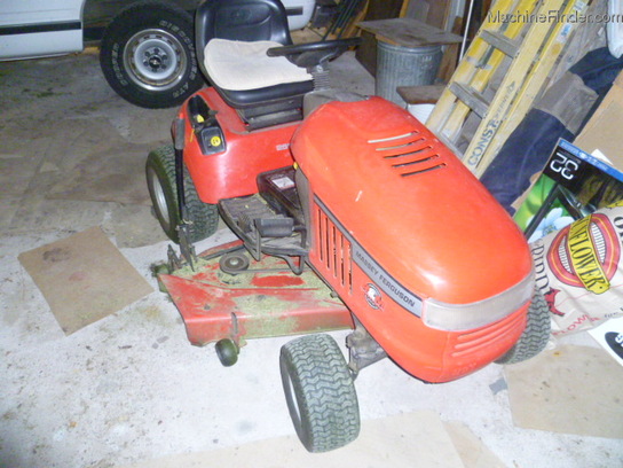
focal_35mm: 28
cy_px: 234
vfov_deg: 49.7
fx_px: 504
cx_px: 312
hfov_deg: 63.4
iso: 640
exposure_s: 1/30
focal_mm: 5
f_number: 2.8
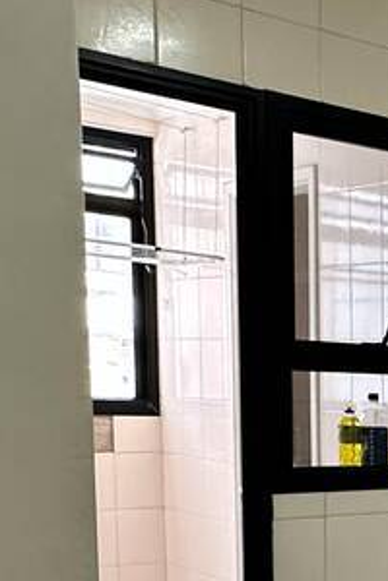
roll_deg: -2.3
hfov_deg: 16.0
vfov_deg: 27.6
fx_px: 1132
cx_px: 728
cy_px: 544
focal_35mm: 70
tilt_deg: -8.6
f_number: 2.2
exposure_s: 1/60
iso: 200
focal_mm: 2.22
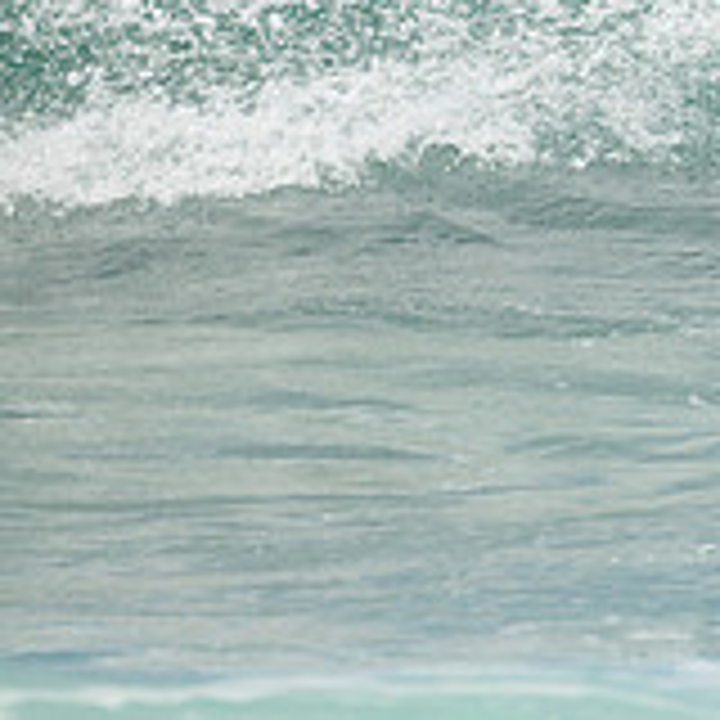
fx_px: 39934
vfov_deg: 1.0
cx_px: 1269
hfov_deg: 1.0
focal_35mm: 1697
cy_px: -146
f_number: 11
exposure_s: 1/2000
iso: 560
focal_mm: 550
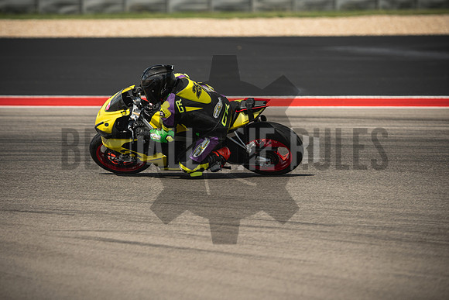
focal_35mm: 300
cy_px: 150
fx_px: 3742
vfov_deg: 4.6
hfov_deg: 6.9
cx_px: 224
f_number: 2.8
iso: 160
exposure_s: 1/1600
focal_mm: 200
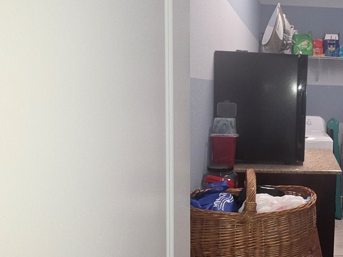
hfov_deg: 47.3
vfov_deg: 41.8
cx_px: 322
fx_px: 337
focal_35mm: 34
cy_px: 116
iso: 125
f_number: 1.9
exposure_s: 1/60
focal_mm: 2.2
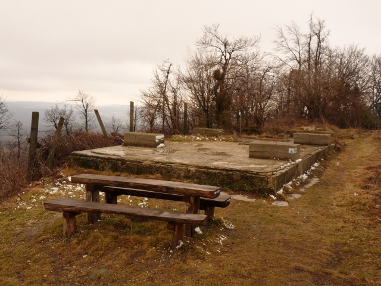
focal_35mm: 34
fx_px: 374
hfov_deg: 54.0
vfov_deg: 41.8
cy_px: 143
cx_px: 190
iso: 100
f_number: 3.2
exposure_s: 1/100
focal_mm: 6
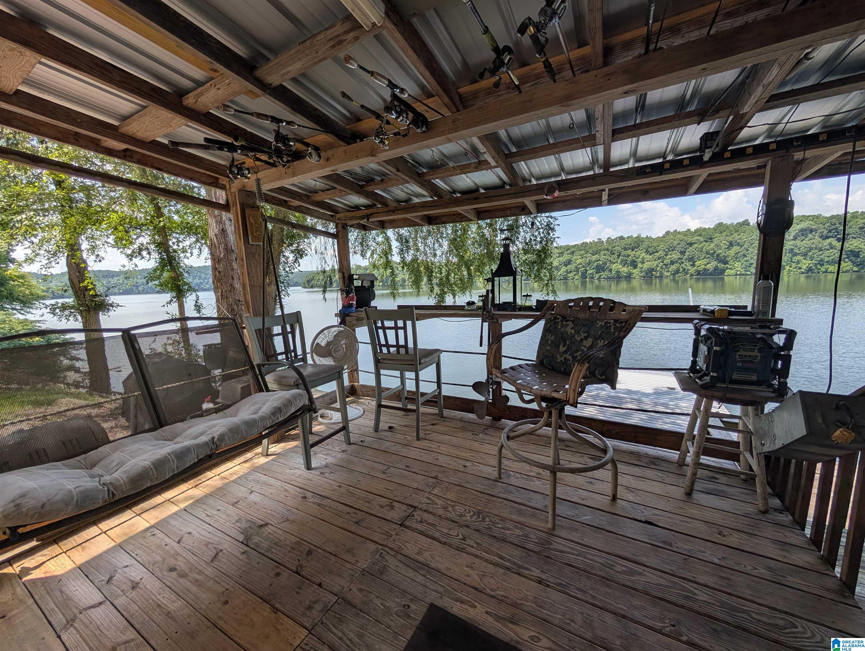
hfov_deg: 110.5
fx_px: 300
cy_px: 326
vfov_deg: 94.6
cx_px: 432
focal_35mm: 12
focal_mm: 2.02
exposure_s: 1/1499
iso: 47
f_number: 1.7
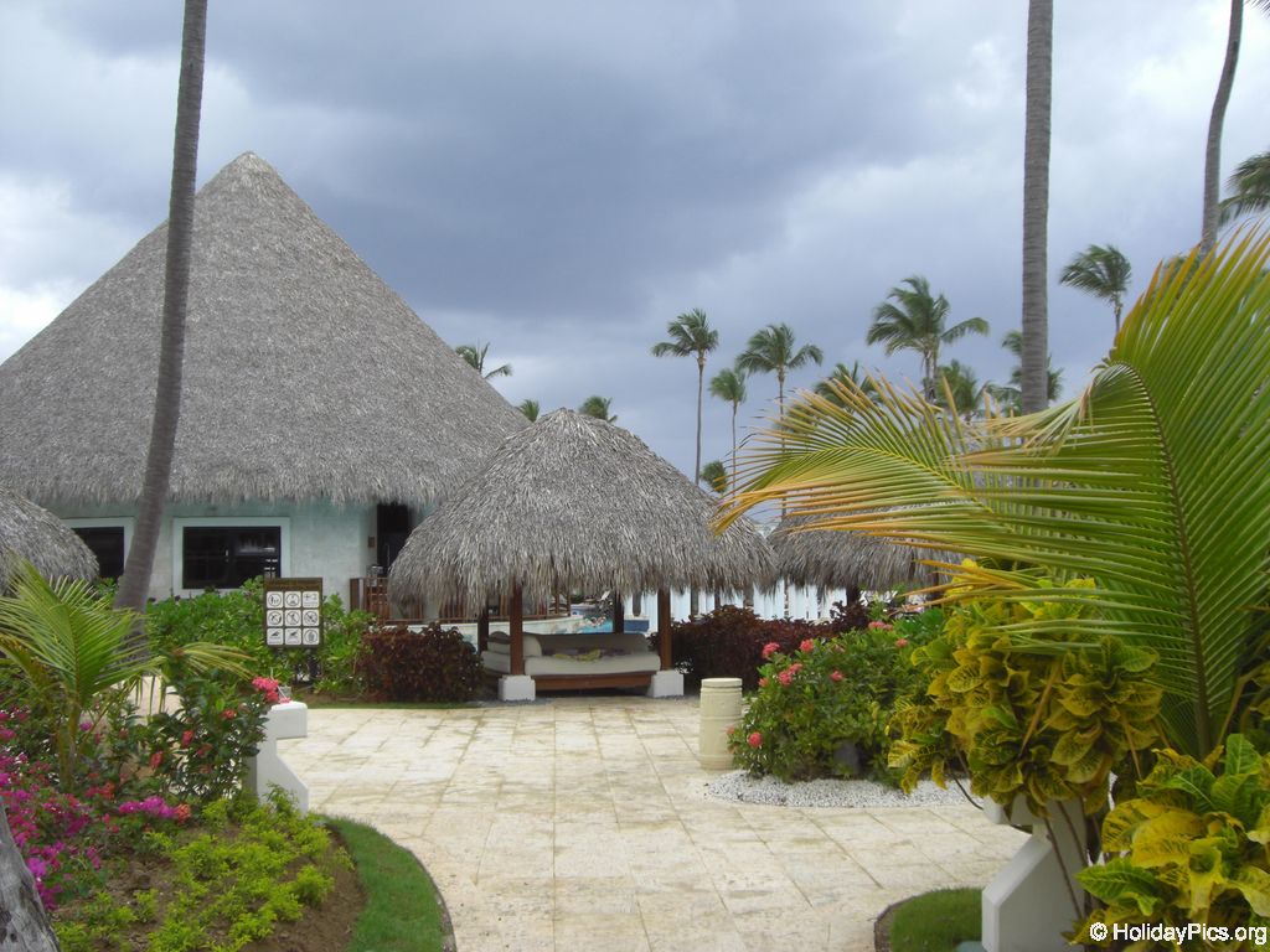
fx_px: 1394
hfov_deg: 49.0
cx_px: 635
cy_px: 476
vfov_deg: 37.7
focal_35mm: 38
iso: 64
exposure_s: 1/800
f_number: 2.7
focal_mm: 6.2
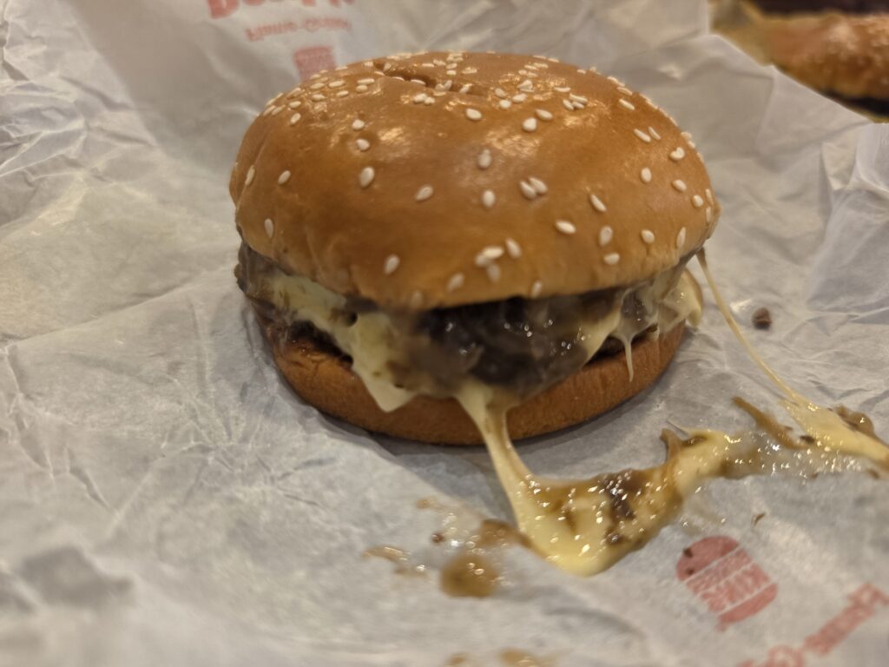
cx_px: 444
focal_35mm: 23
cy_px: 334
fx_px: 591
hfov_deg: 73.9
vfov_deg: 58.9
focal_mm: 6.5
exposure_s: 1/100
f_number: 1.4
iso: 160
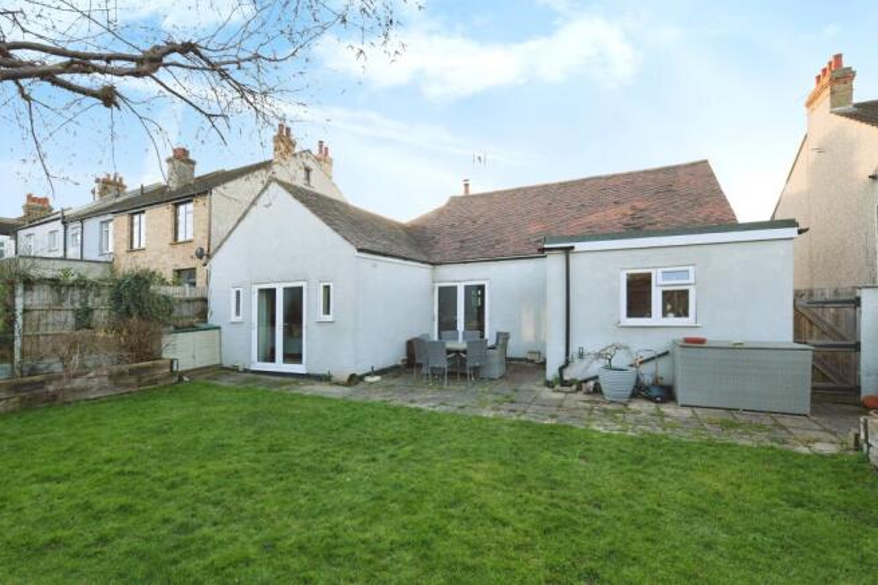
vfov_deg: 77.4
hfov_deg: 100.4
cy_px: 292
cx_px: 439
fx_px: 366
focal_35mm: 15
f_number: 8
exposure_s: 1/200
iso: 800
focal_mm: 15
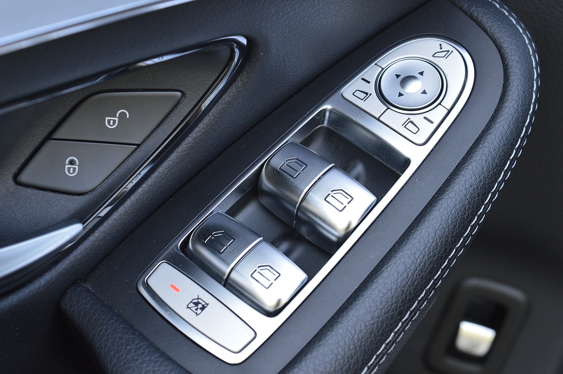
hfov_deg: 26.0
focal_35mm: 78
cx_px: 282
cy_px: 187
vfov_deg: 17.5
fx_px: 1219
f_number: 8
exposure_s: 1/60
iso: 640
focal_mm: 52
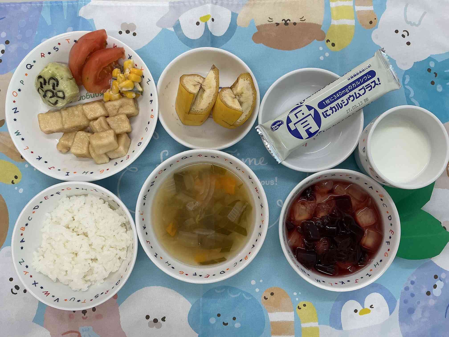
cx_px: 224
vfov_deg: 48.2
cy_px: 168
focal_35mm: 29
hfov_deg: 61.7
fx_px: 376
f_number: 1.8
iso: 40
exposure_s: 1/120
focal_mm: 3
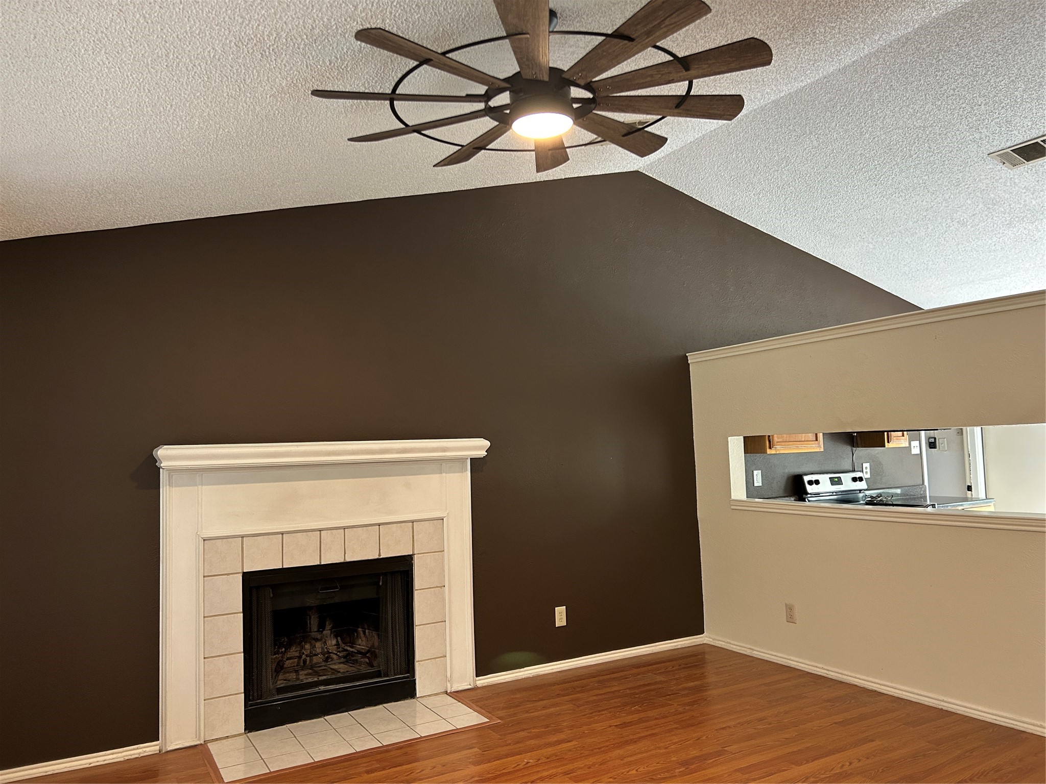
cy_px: 392
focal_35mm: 26
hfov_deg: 67.3
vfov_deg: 53.1
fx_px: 786
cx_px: 523
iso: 250
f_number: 1.5
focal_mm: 5.7
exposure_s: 1/60
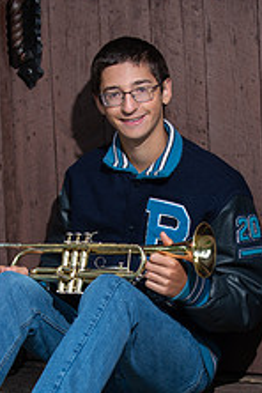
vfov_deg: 14.4
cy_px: 296
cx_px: 136
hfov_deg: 9.7
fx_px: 1550
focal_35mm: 142
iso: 100
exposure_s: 1/160
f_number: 3.5
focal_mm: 70
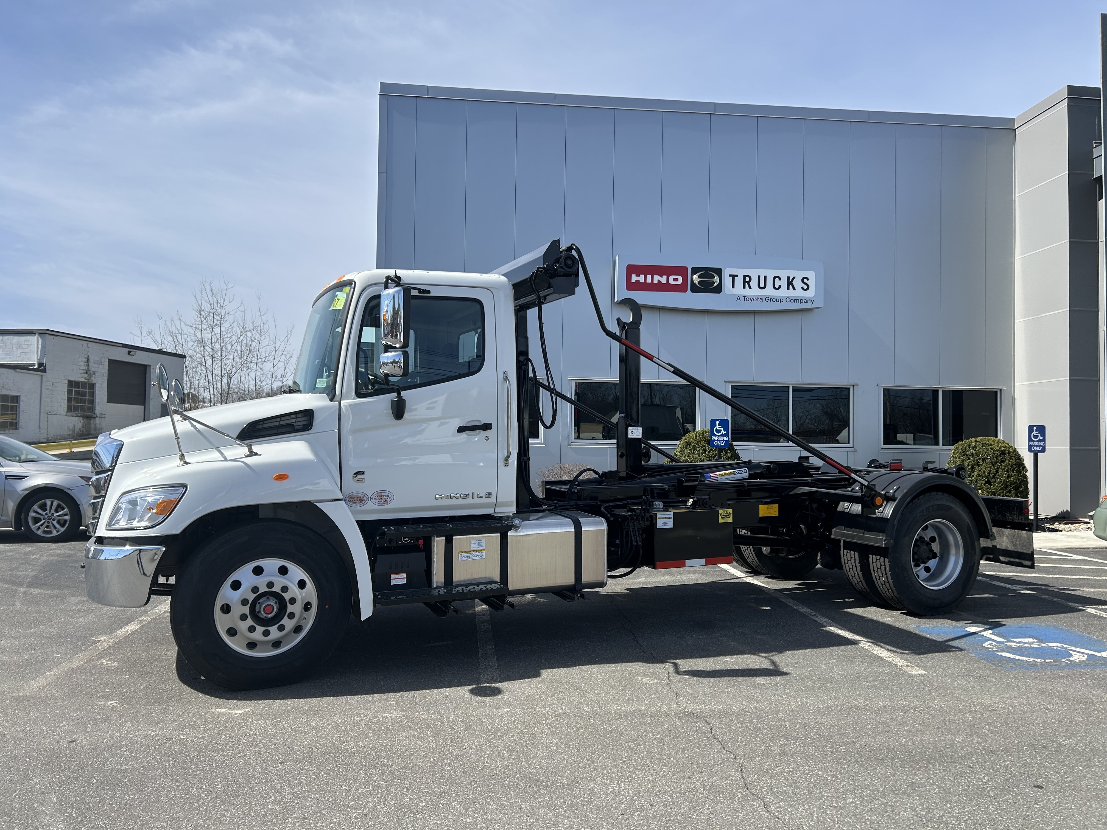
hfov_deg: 67.3
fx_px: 831
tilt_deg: +1.2
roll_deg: -0.1
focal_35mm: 26
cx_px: 554
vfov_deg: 53.1
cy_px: 415
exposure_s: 1/4274
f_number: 1.5
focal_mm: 5.7
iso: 50
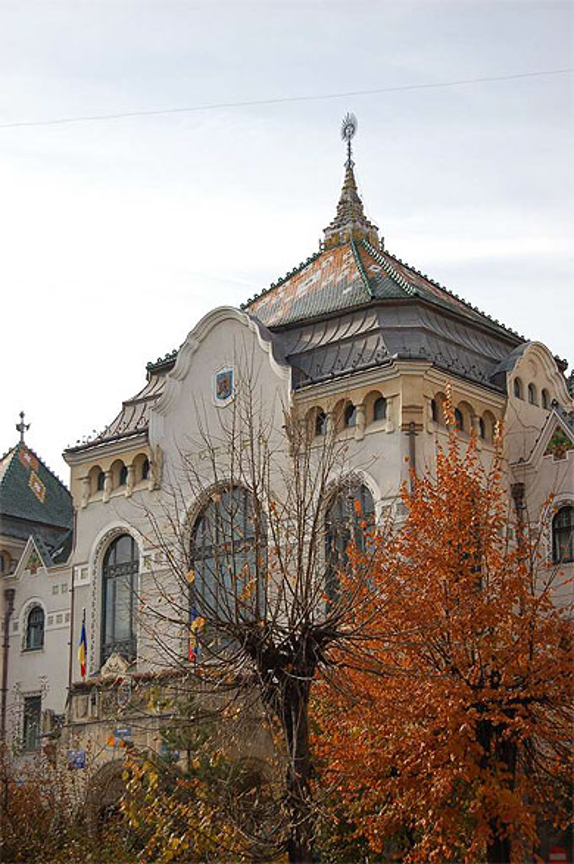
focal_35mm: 63
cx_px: 287
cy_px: 432
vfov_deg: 31.9
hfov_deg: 21.5
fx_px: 1510
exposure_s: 1/1000
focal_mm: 42
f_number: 5.3
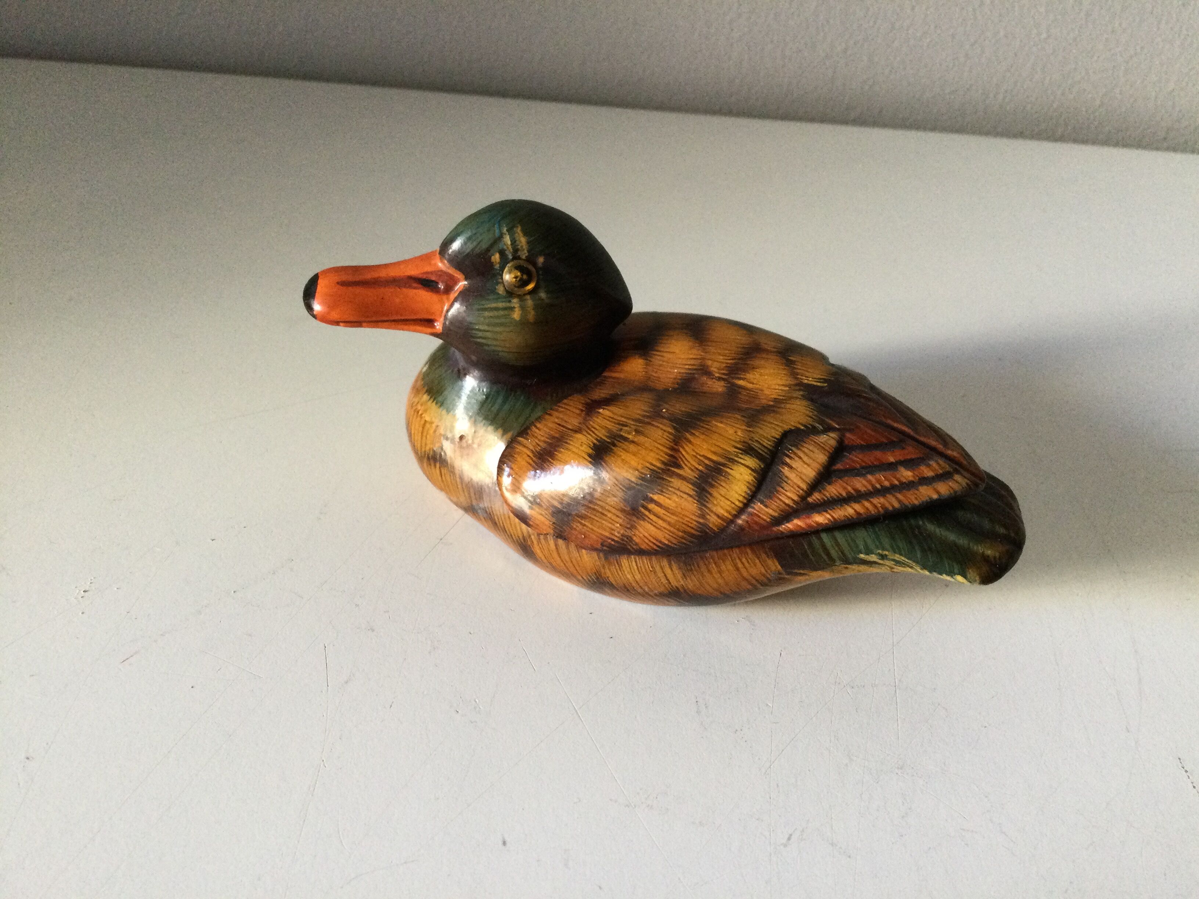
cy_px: 450
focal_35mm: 31
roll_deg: -5.6
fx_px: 1074
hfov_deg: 58.4
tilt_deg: -40.3
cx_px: 600
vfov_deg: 45.4
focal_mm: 3.3
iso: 200
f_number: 2.4
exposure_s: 1/33
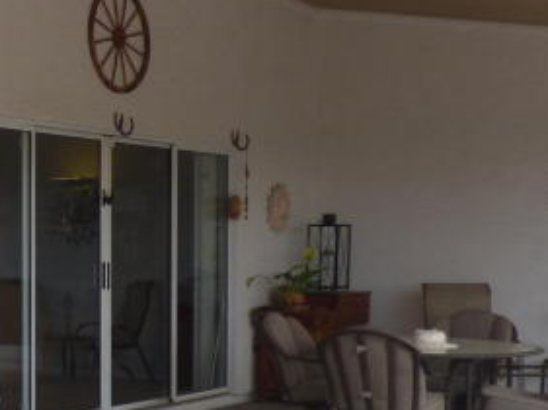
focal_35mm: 73
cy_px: 353
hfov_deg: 25.1
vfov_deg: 19.8
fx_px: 1154
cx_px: -33
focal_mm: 3.58
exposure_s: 1/250
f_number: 2.8
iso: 100
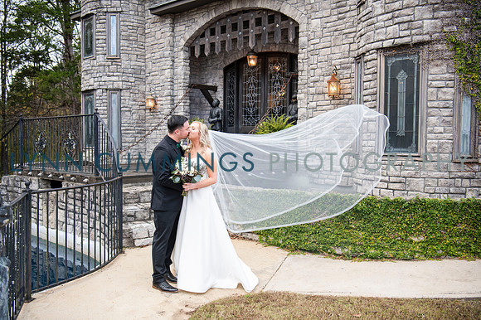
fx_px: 457
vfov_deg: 38.6
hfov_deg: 55.5
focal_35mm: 34
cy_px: 160
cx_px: 241
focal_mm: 34
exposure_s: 1/320
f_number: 3.5
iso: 400
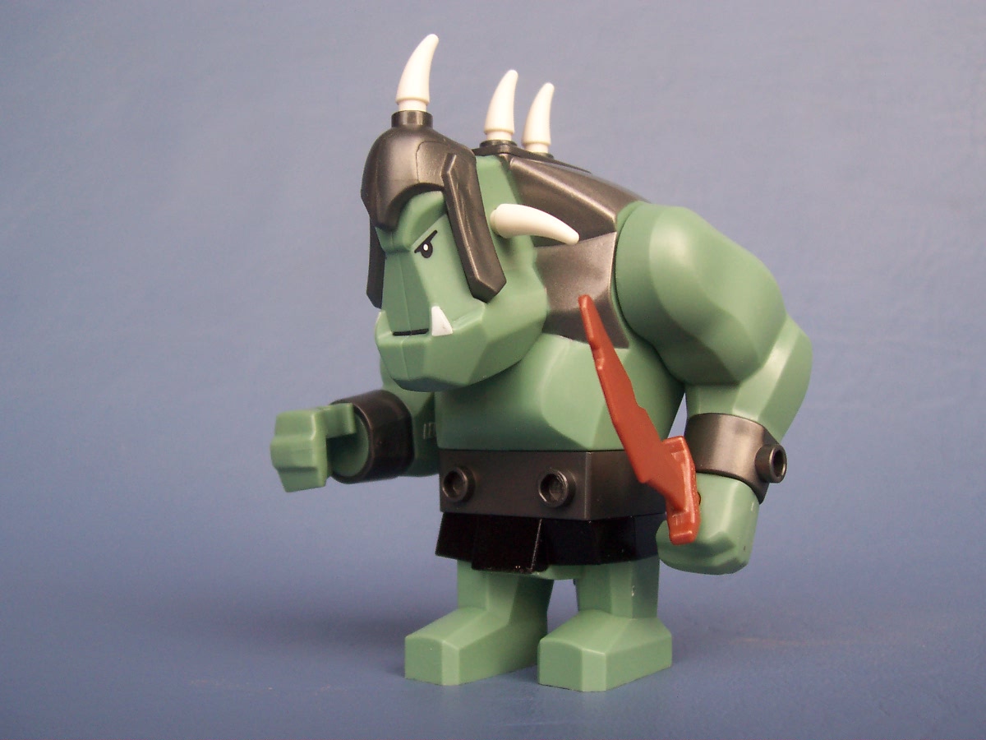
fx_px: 1054
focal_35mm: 37
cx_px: 493
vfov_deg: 38.7
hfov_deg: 50.1
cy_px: 370
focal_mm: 5.6
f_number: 2.8
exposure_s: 1/180
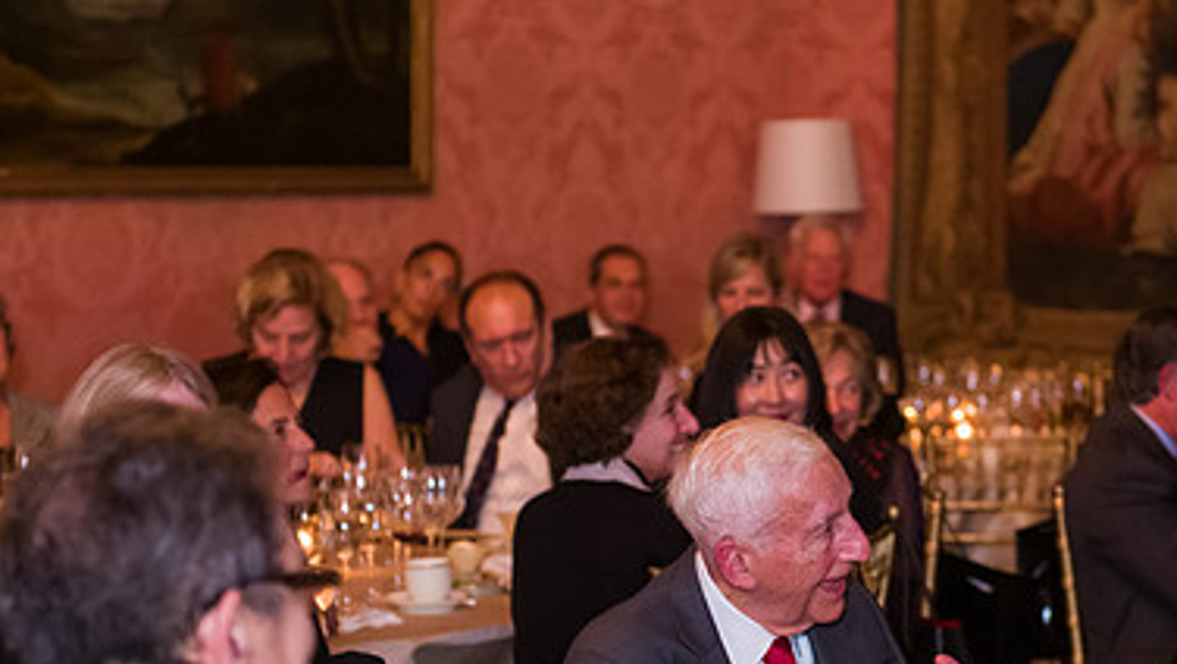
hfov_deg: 18.9
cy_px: 565
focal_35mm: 113
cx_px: 808
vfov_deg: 10.7
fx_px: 3529
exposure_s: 1/100
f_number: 3.2
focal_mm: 70
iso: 3200
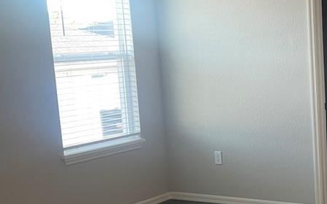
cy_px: 150
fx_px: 659
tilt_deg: -10.1
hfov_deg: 26.7
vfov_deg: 17.5
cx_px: 305
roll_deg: +2.8
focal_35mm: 74
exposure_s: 1/60
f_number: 1.6
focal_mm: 4.2
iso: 100
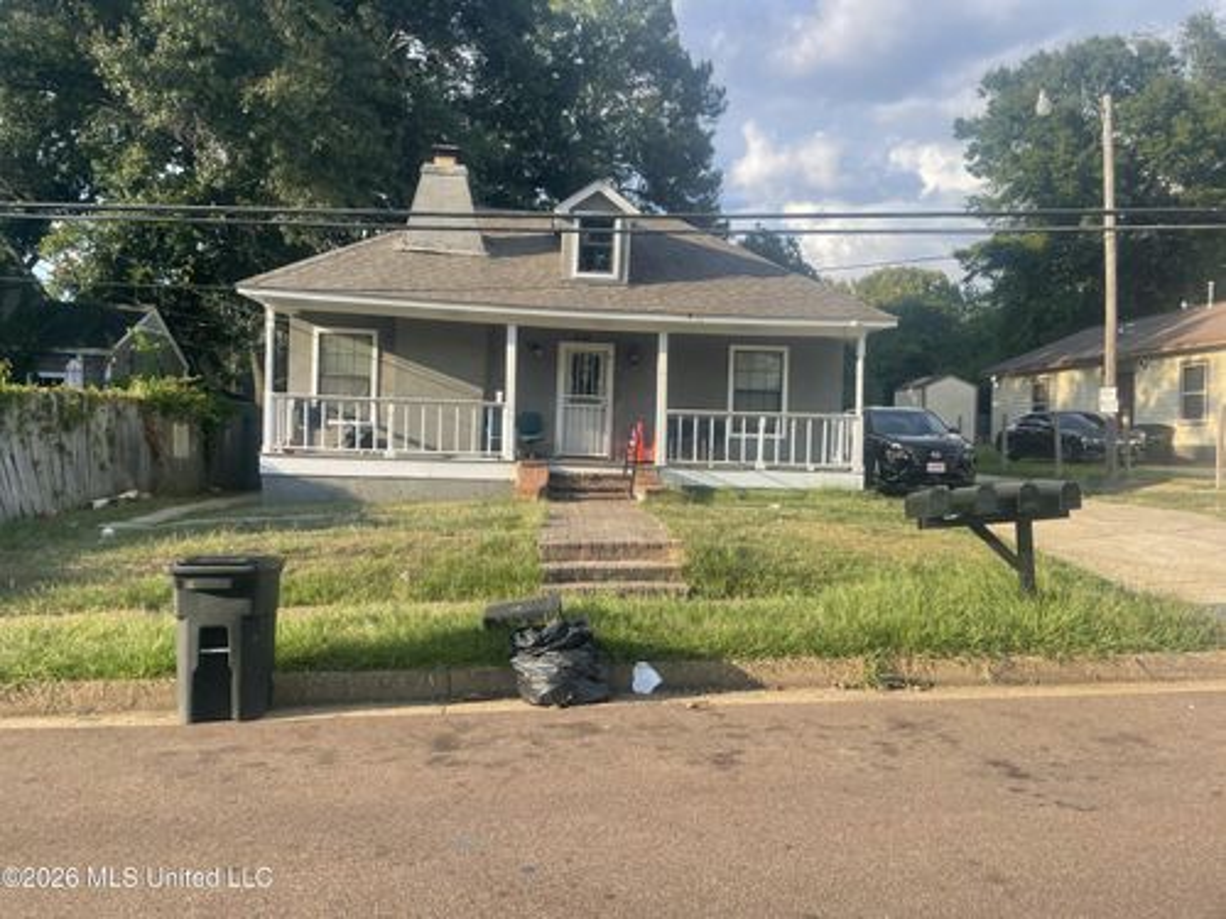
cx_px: 613
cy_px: 460
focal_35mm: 26
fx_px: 921
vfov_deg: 53.1
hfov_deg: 67.3
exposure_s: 1/1335
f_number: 1.6
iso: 32
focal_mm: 4.2
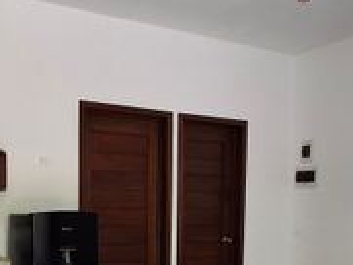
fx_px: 541
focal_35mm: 53
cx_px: 164
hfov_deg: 36.1
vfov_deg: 26.4
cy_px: 249
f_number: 2.2
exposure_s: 1/40
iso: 40
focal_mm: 1.64
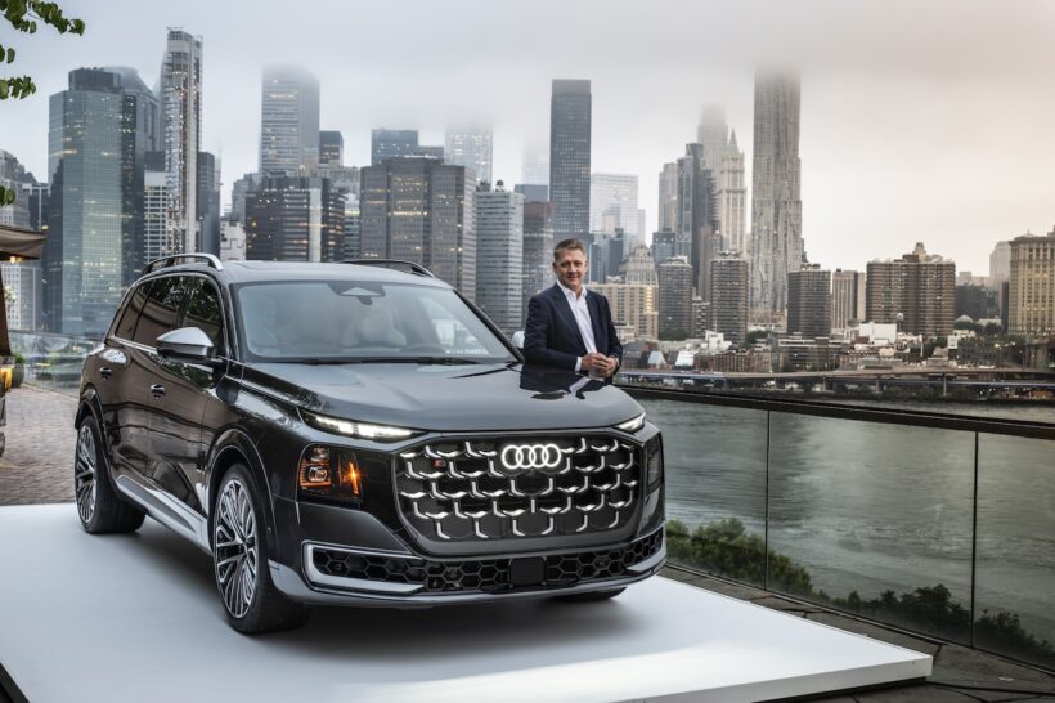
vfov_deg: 29.2
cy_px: 352
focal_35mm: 46
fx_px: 1347
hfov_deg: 42.8
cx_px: 528
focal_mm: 46
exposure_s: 1/50
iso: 1600
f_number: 5.6
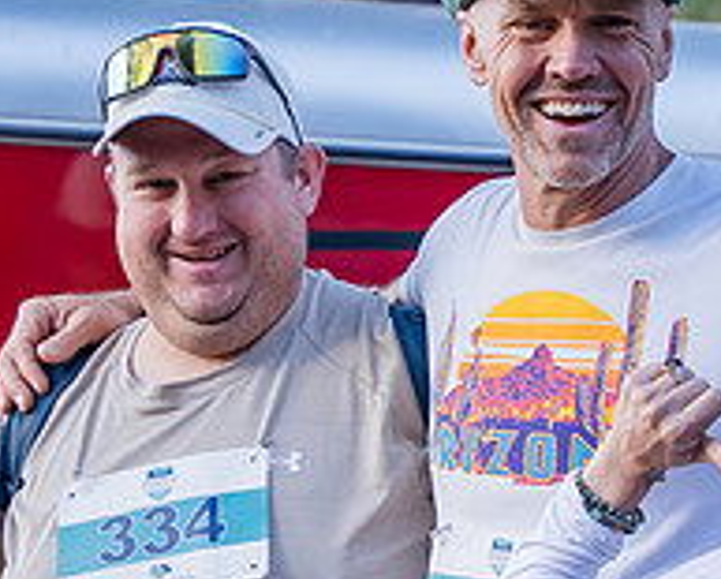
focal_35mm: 197
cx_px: 560
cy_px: 499
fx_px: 4210
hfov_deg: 9.8
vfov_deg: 7.8
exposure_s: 1/800
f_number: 3.2
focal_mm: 70
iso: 400
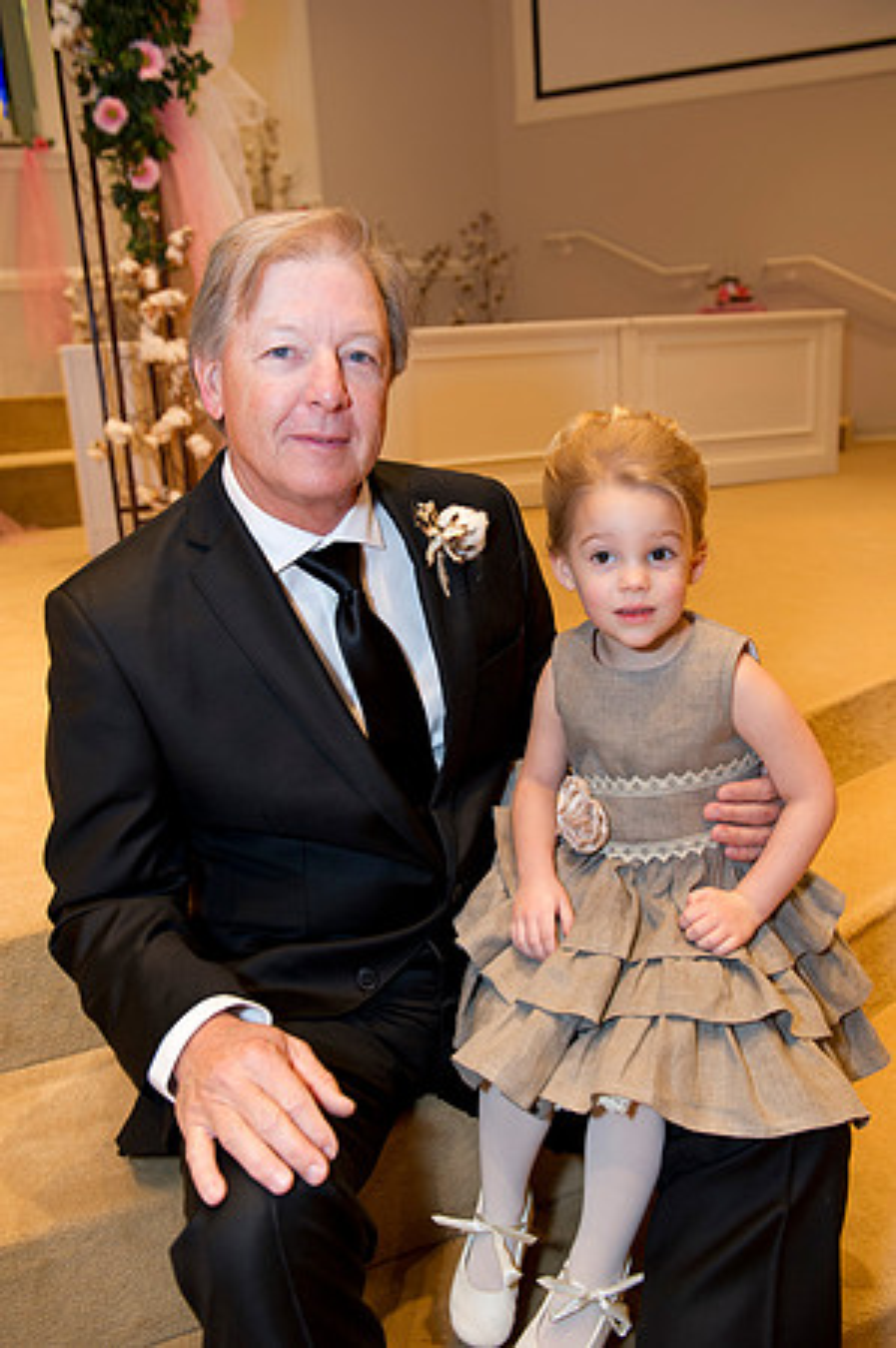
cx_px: 448
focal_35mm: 31
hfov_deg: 42.2
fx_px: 1160
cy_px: 674
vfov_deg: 60.3
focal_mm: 31
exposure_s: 1/125
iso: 1250
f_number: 4
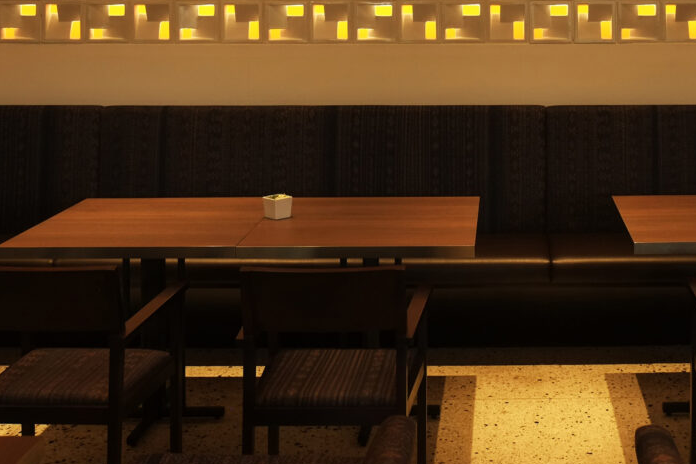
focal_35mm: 53
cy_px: -26
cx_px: 526
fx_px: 1025
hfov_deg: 36.6
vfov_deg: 24.1
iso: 400
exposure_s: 1/60
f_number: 2.8
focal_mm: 16
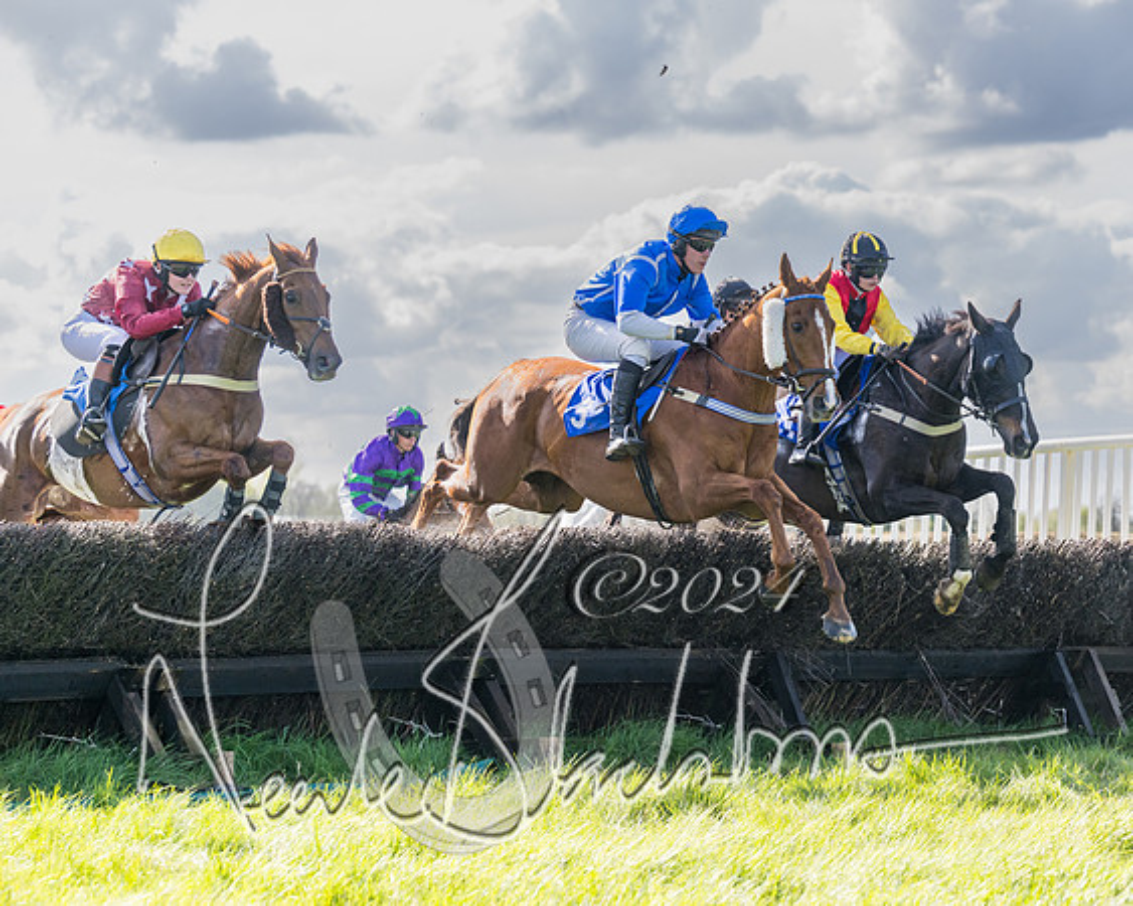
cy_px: 385
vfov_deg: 12.7
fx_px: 4061
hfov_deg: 15.8
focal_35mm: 121
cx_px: 804
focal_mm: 91
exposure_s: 1/2000
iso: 400
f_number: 4
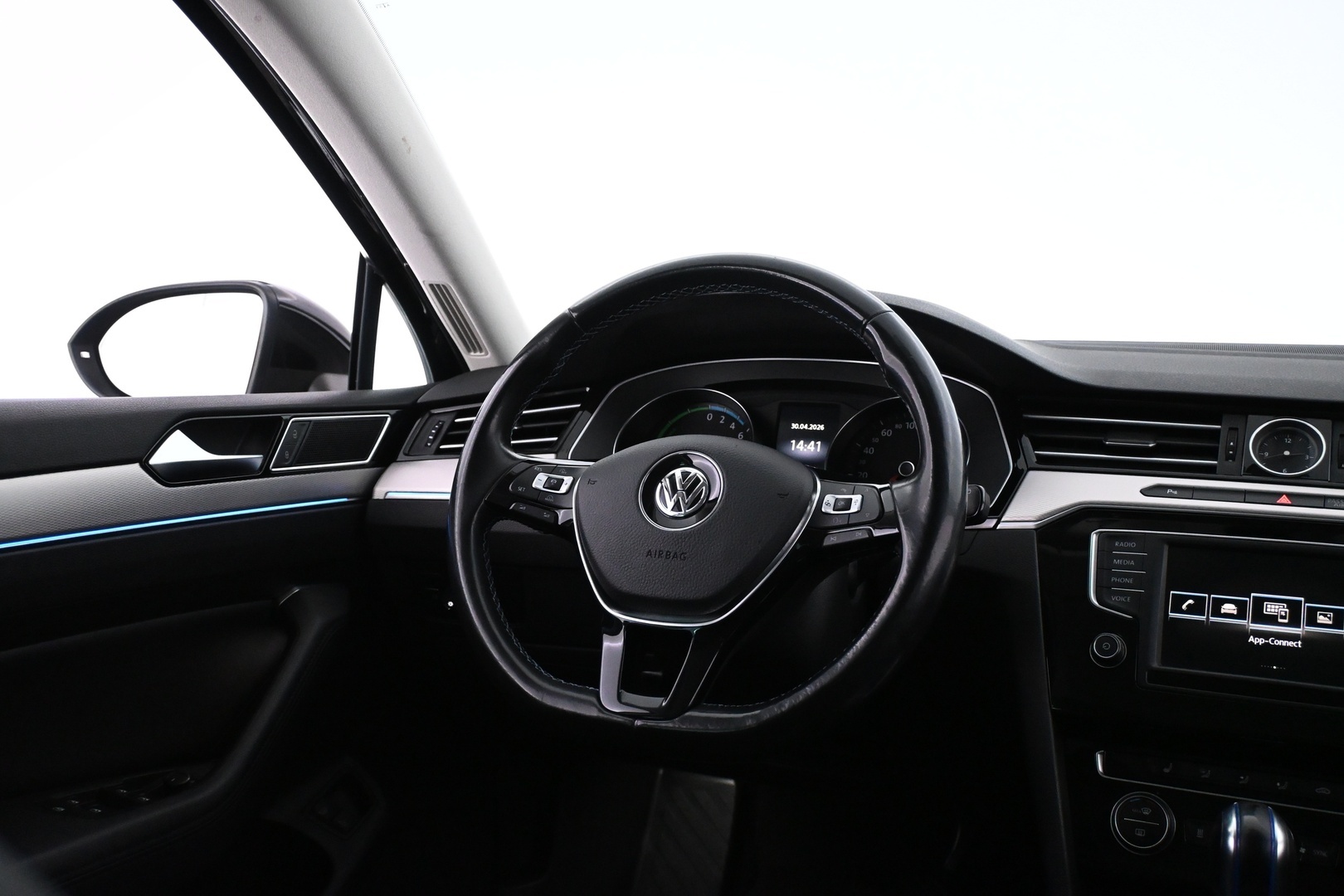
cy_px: 448
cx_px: 672
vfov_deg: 38.4
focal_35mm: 34
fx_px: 1288
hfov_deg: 55.1
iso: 4000
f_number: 4.2
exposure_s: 1/50
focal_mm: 23
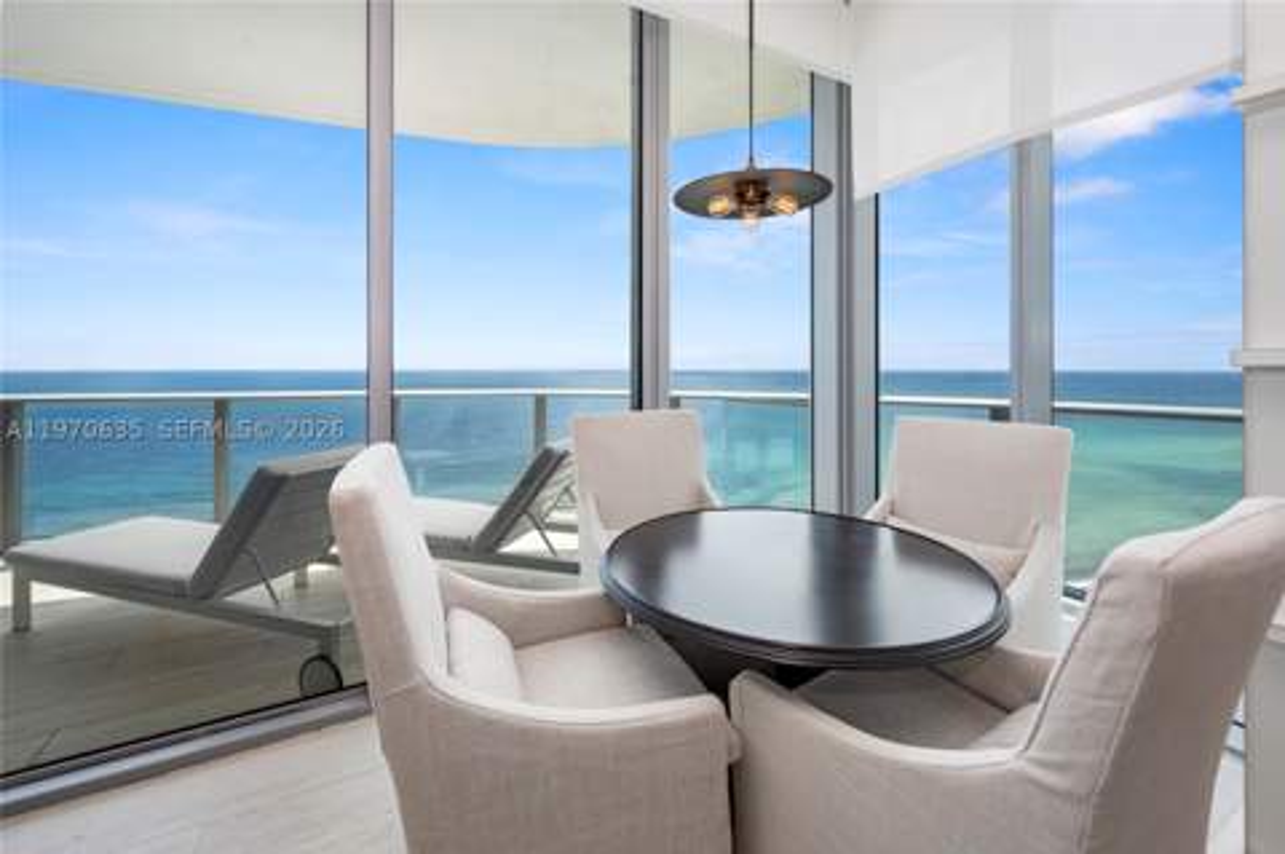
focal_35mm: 14
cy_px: 427
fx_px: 499
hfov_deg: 104.3
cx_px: 642
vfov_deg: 81.1
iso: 100
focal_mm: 14
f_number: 9
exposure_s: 1/60
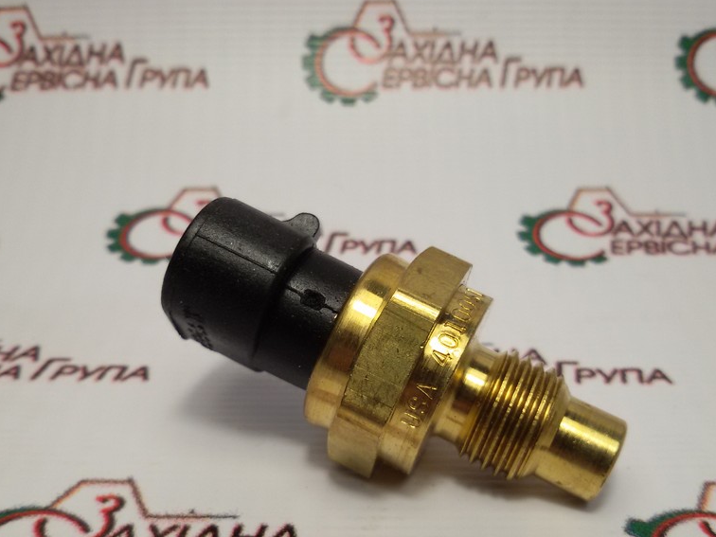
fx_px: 848
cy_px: 347
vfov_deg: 34.9
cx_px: 357
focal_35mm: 41
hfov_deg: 45.8
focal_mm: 2.93
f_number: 2.4
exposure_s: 1/100
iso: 40
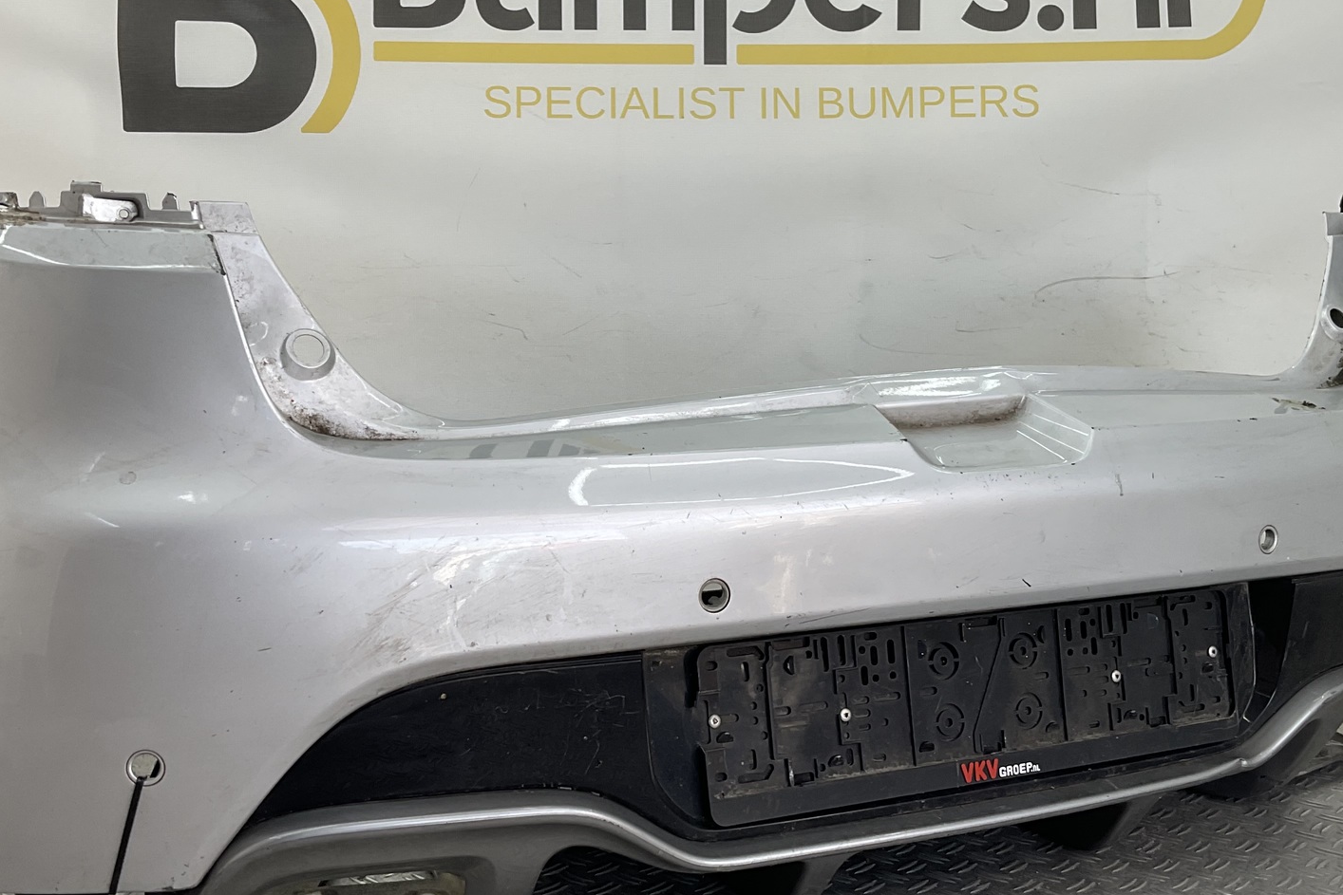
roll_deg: +0.7
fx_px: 1604
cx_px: 653
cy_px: 452
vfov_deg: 31.2
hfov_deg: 45.4
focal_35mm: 43
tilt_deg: -6.3
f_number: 1.8
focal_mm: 3
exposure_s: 1/154
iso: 16
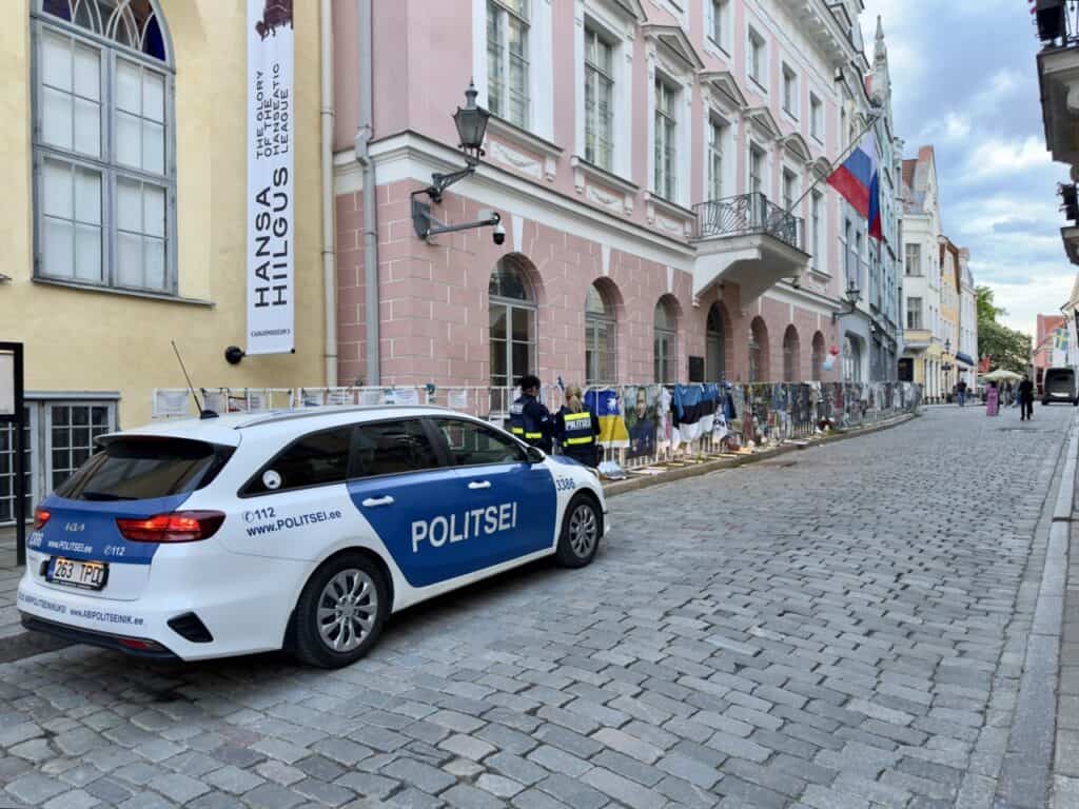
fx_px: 748
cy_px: 404
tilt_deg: +0.3
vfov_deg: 56.8
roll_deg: +2.0
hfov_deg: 71.6
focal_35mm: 24
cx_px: 540
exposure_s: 1/67
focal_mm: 6.76
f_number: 1.78
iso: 100
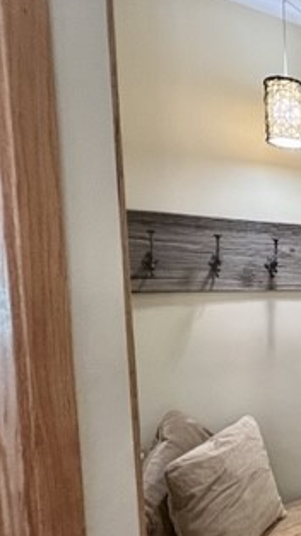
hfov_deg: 23.3
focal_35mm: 29
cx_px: 525
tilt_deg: -4.0
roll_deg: +0.6
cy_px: 305
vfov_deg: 65.8
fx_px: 412
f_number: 1.8
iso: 320
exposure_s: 1/60
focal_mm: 1.57
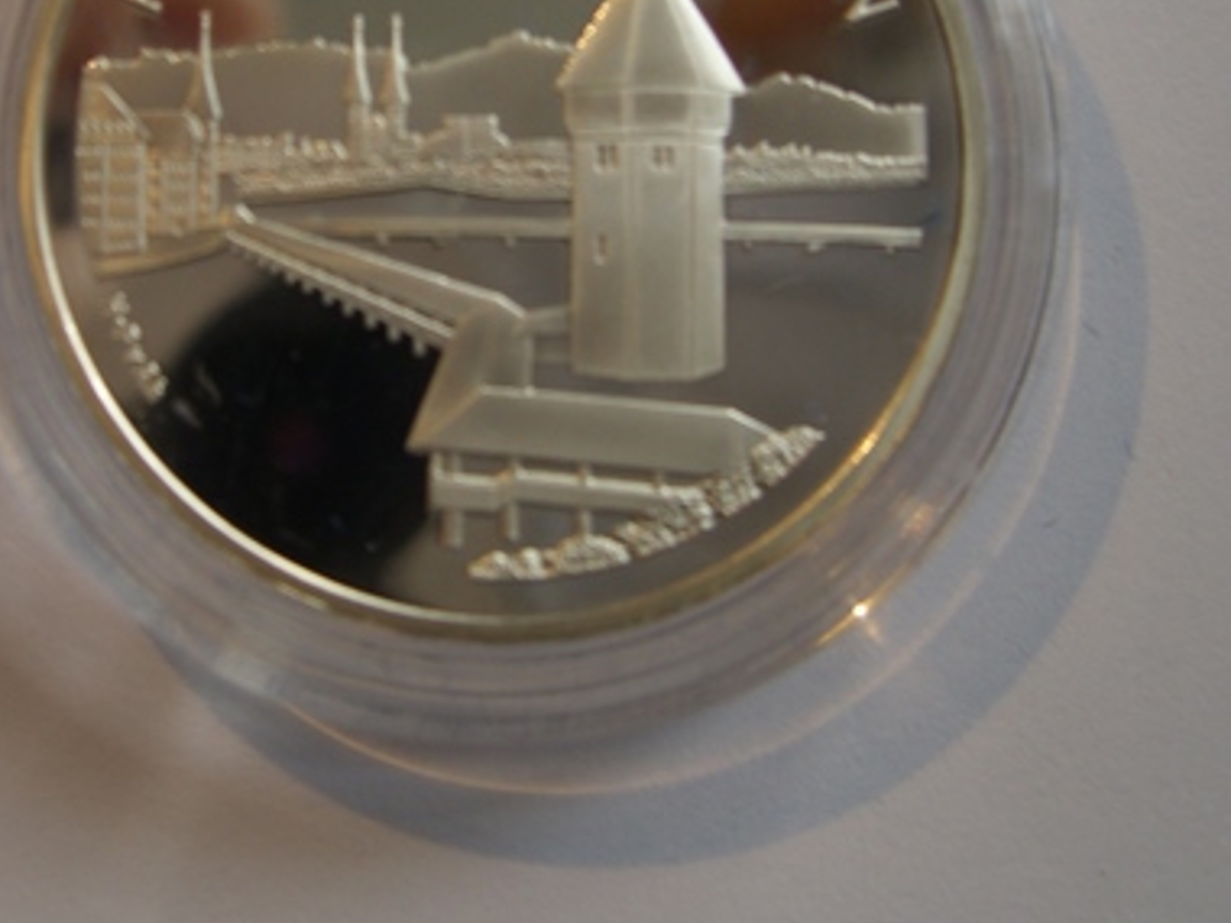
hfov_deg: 30.0
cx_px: 405
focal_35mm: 64
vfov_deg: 22.8
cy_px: 275
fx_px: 2276
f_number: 2.8
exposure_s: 1/80
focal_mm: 7.9
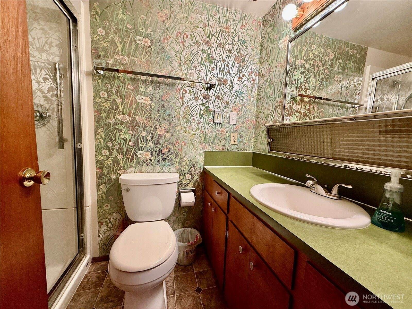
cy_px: 154
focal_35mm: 14
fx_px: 167
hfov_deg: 102.1
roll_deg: -2.8
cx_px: 206
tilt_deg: -6.6
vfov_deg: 85.7
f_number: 2.2
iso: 250
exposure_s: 1/60
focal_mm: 2.22
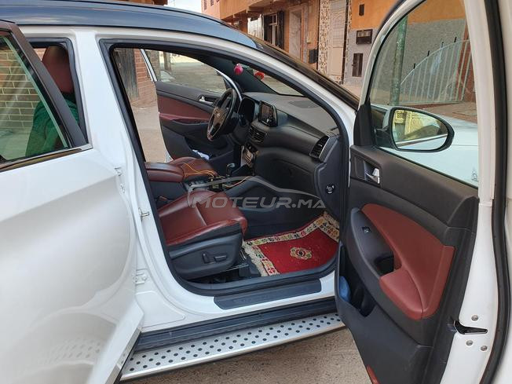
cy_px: 192
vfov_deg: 53.1
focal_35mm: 26
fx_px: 385
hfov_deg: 67.3
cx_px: 256
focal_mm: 4.32
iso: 50
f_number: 2.4
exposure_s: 1/140
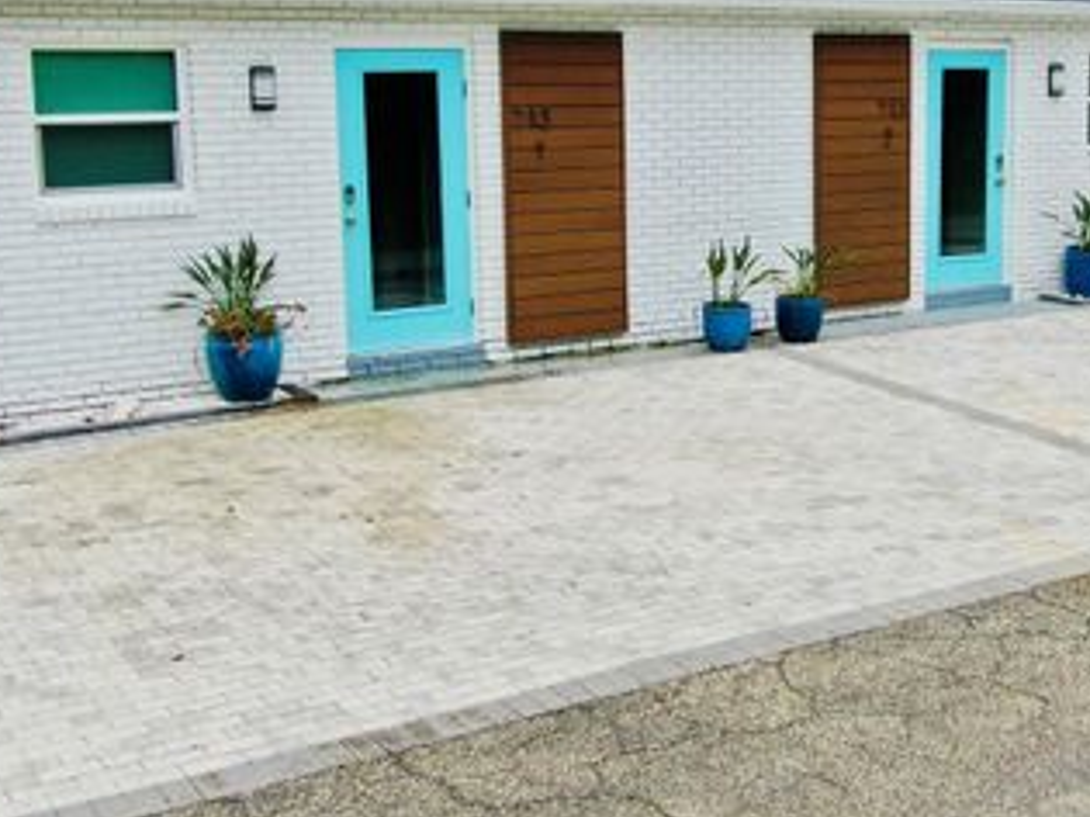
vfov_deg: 26.9
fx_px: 1700
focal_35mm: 54
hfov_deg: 34.8
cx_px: 813
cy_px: 282
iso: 100
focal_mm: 5.82
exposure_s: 1/1000
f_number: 3.2
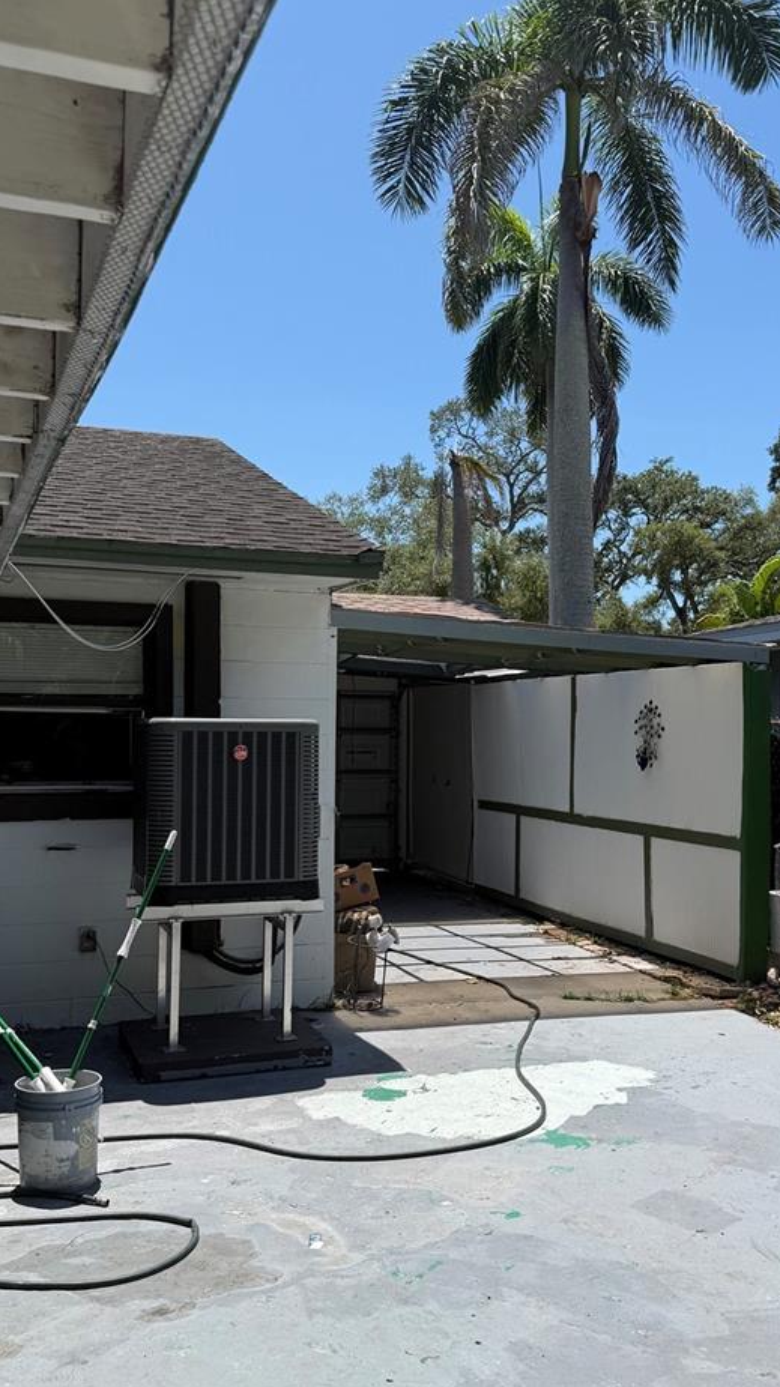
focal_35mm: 34
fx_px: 1250
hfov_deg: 34.6
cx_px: 457
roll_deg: +0.4
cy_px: 732
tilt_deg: -1.7
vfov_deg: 58.0
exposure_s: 1/5714
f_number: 1.78
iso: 80
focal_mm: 6.76
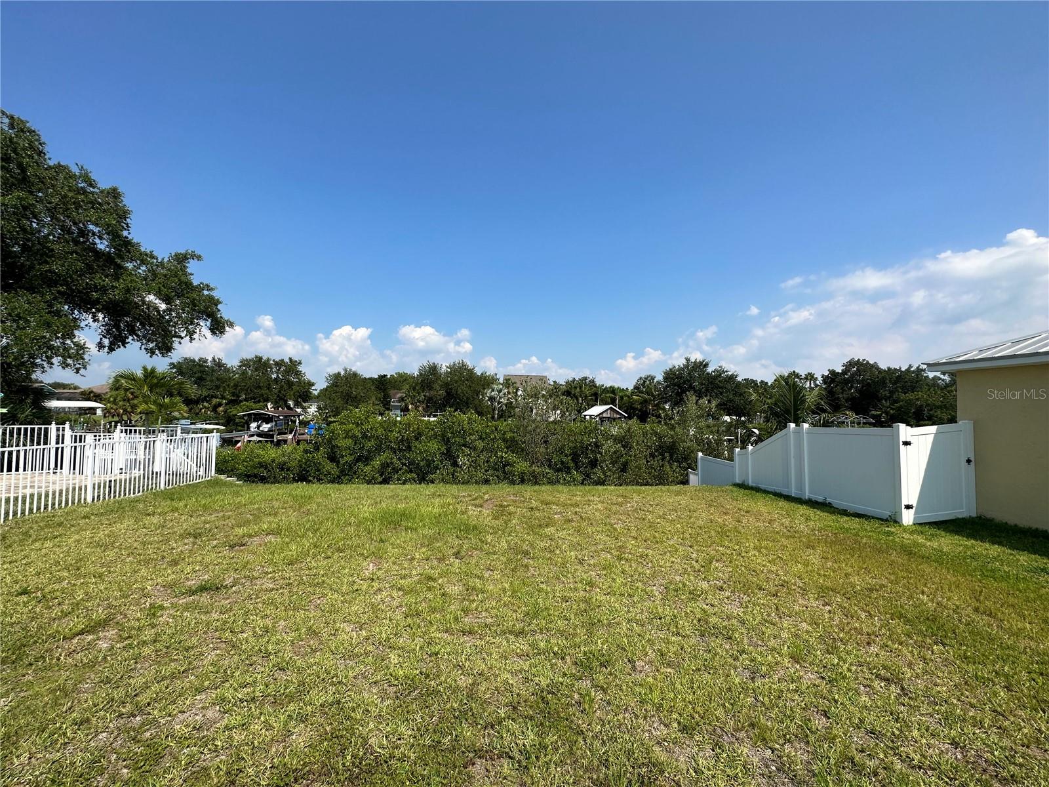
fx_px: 424
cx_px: 524
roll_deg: -1.0
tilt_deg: +1.6
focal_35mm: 14
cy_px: 394
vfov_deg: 85.7
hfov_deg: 102.1
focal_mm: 2.22
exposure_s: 1/2451
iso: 50
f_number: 2.2
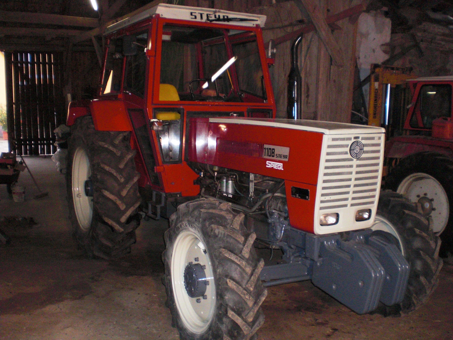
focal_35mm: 38
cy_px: 170
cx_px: 226
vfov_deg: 37.7
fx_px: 497
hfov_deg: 49.0
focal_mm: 6.3
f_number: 3.1
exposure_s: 1/60
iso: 200
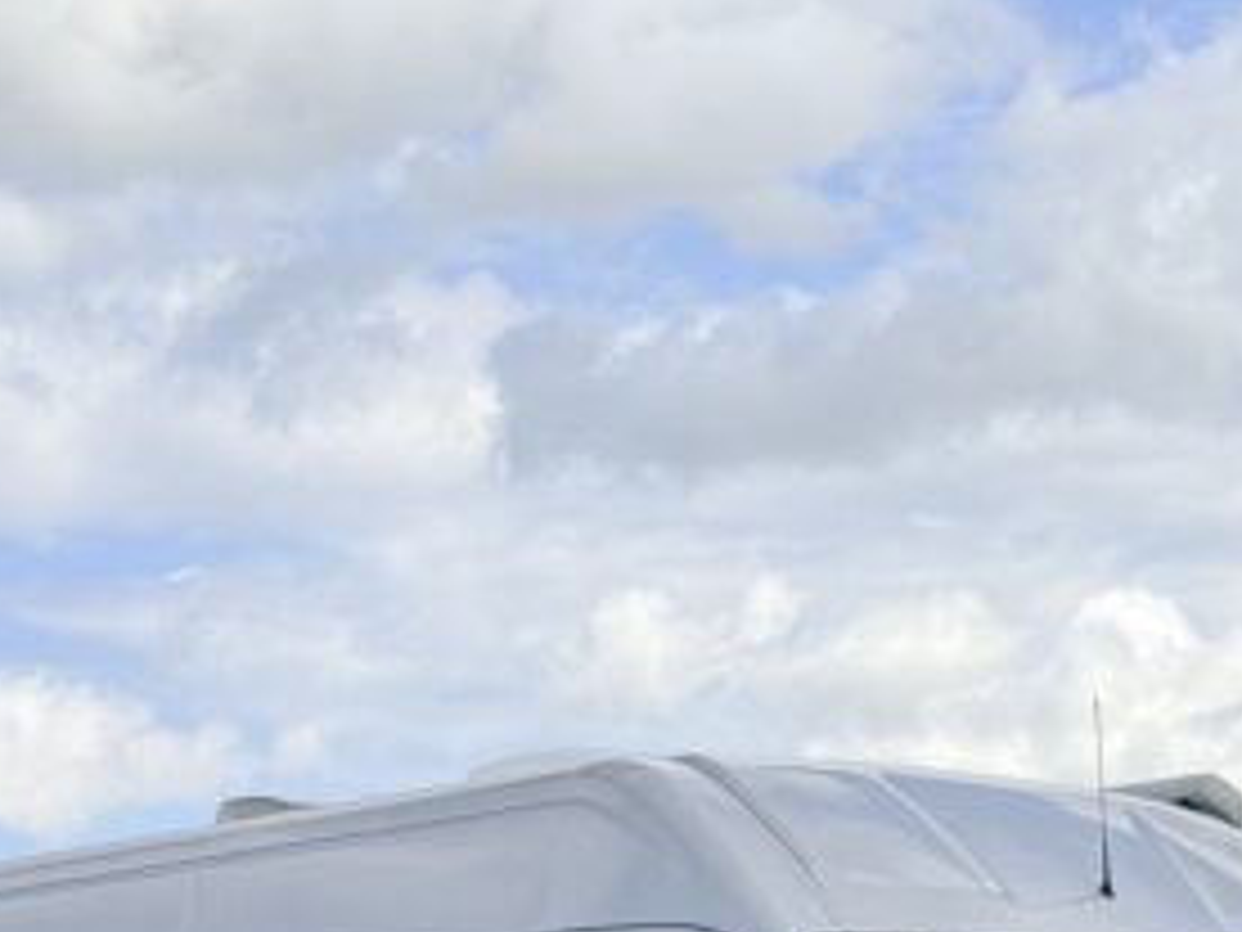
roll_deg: +0.6
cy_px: 1337
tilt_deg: -0.3
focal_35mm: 139
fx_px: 4987
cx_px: 756
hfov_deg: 14.2
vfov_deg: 10.4
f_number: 1.78
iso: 100
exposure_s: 1/2976
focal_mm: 6.76
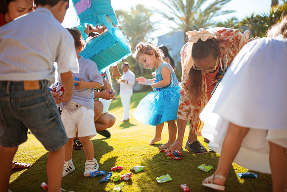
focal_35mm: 35
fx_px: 279
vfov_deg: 37.9
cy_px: 96
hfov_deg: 54.4
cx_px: 144
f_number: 1.8
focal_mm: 35
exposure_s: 1/1600
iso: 100
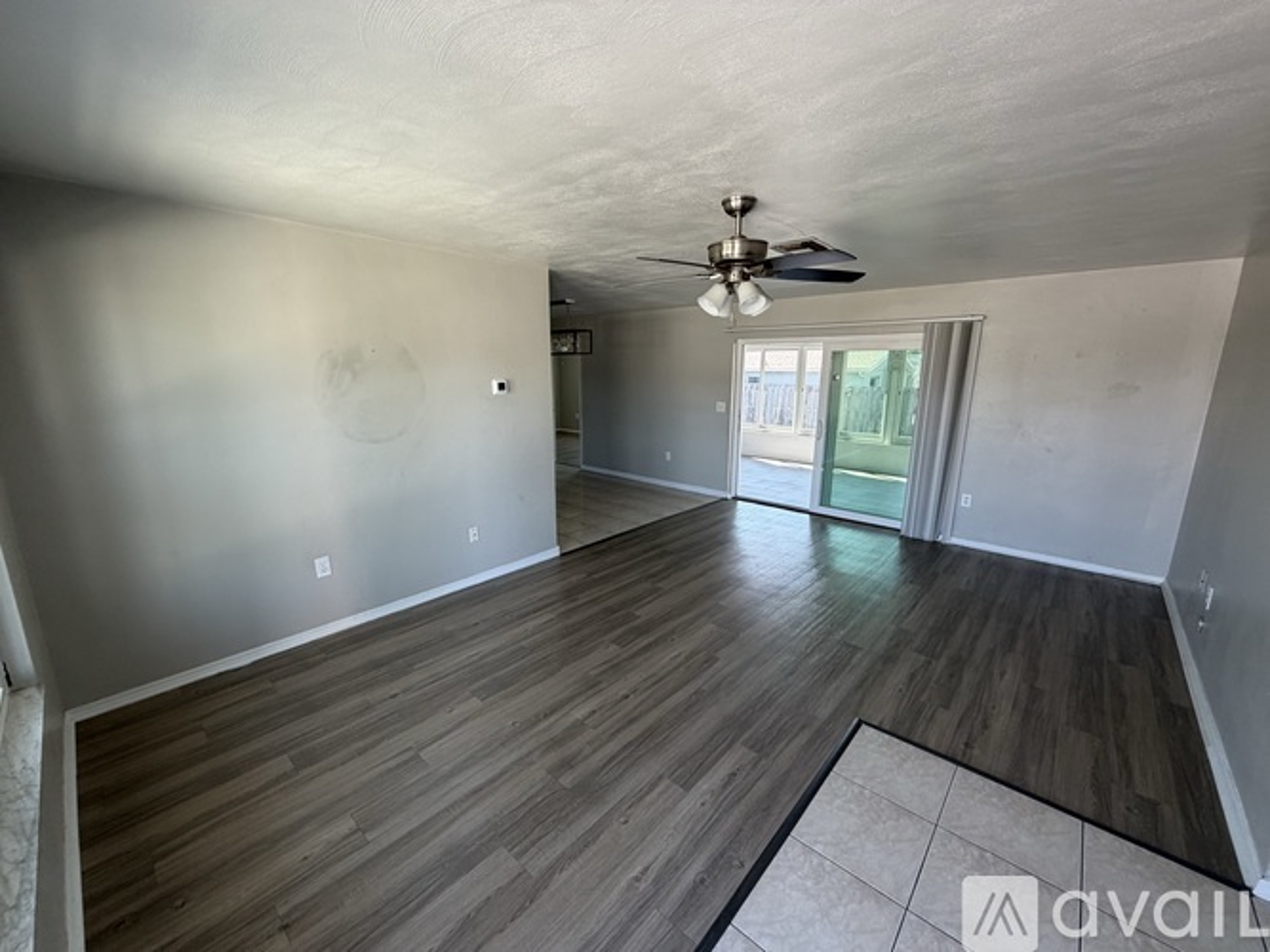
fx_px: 514
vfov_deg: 85.7
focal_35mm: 14
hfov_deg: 102.1
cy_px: 476
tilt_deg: -12.7
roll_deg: -0.2
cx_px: 635
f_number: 2.2
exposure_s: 1/121
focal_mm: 2.22
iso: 125
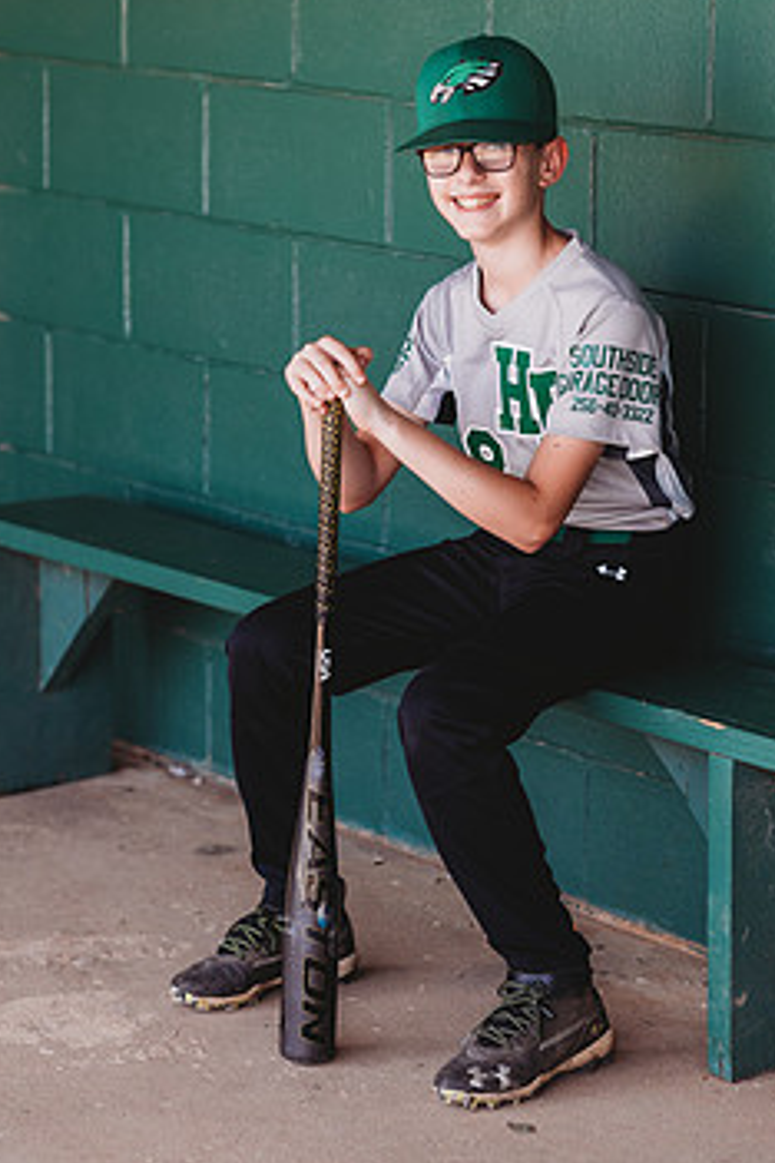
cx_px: 417
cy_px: 431
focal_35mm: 109
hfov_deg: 12.6
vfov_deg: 18.7
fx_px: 3520
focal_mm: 85
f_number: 2.8
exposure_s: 1/400
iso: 200
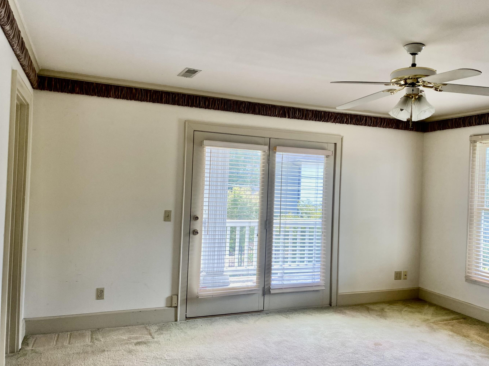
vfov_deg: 48.2
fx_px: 410
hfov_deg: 61.6
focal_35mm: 29
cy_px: 191
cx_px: 265
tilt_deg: -1.2
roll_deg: -1.9
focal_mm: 4.25
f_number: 1.8
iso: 100
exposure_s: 1/120
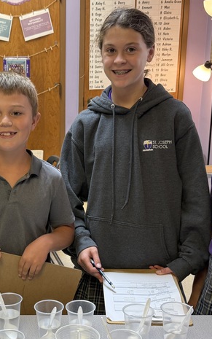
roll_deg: +1.7
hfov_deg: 22.6
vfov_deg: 35.8
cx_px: 23
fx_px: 517
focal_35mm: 56
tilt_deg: -17.7
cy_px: 233
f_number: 1.78
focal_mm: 6.76
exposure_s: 1/60
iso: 160
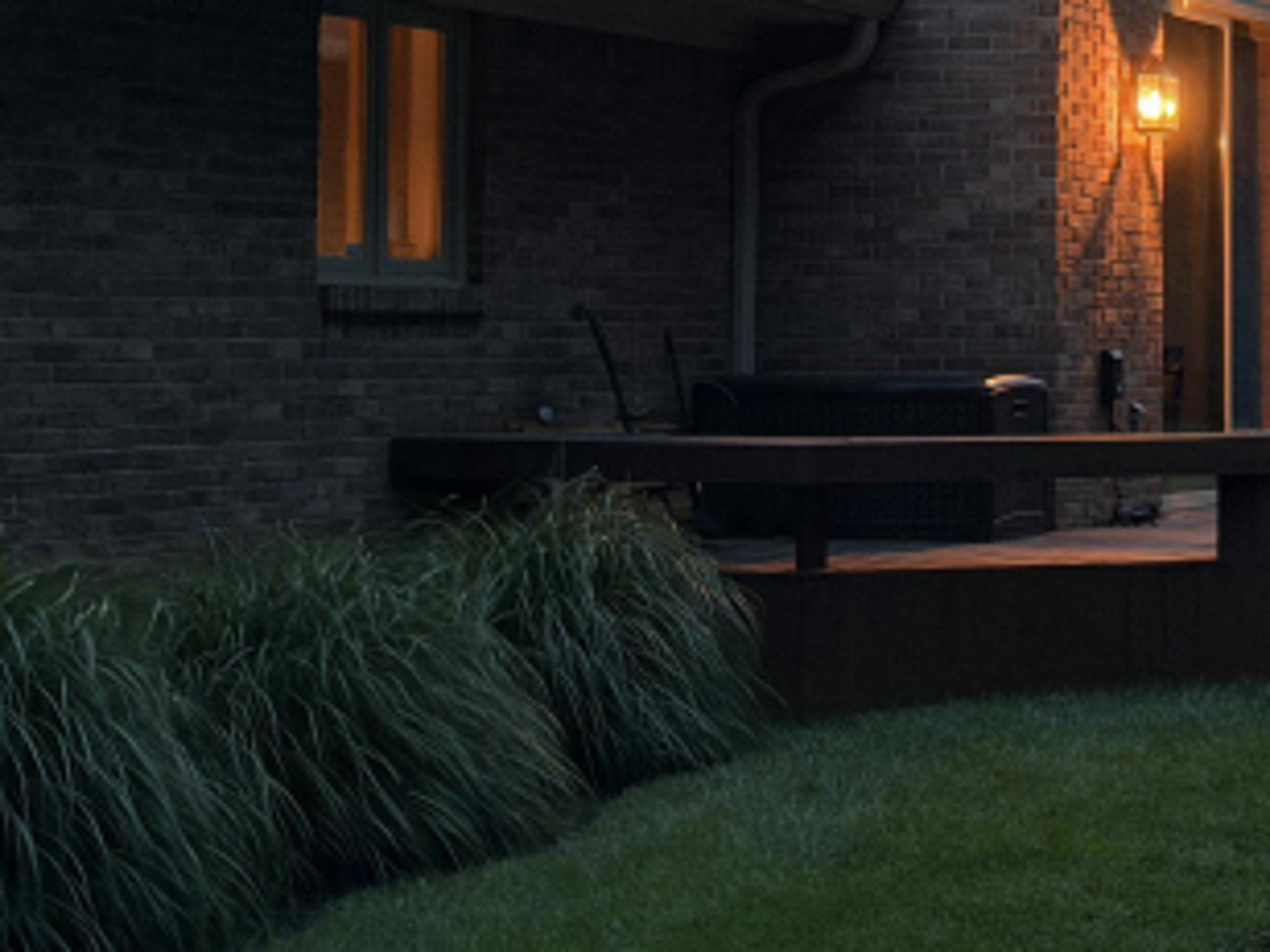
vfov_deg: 14.1
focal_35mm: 104
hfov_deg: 18.6
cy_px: 62
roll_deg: +0.9
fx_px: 3816
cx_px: 1148
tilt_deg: +5.6
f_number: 1.78
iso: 800
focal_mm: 6.76
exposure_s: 1/29
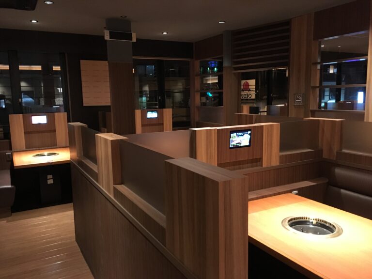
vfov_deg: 48.2
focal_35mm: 29
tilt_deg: -8.4
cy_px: 140
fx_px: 312
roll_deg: +1.1
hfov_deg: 61.7
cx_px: 186
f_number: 2.2
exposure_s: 1/15
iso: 250
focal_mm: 4.15
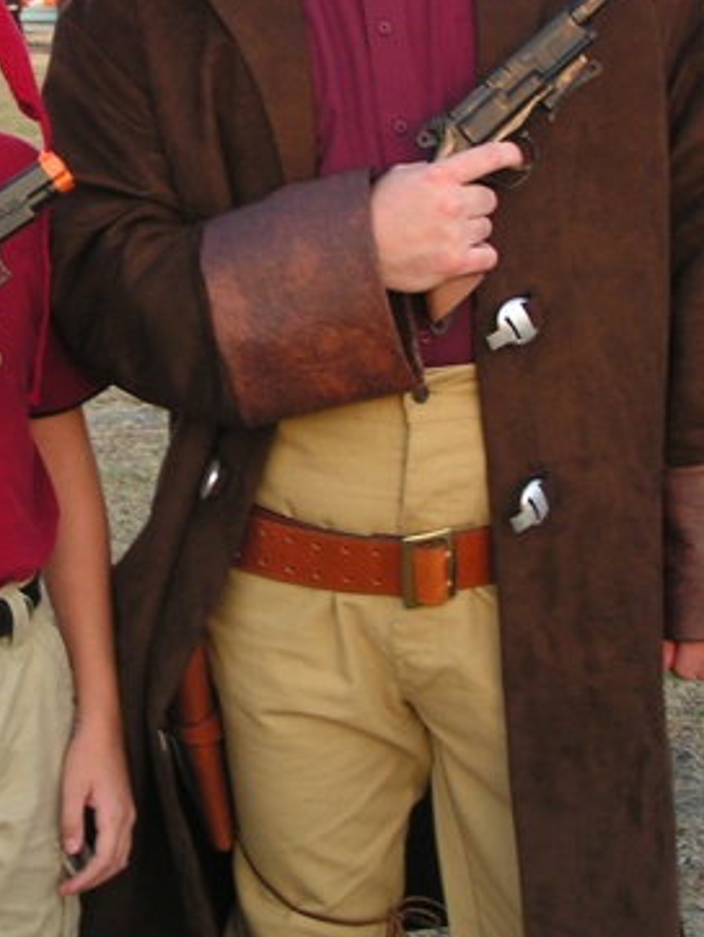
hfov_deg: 14.9
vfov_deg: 19.7
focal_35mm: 99
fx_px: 2681
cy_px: 295
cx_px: 179
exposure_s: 1/60
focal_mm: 9.4
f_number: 3.2
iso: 64
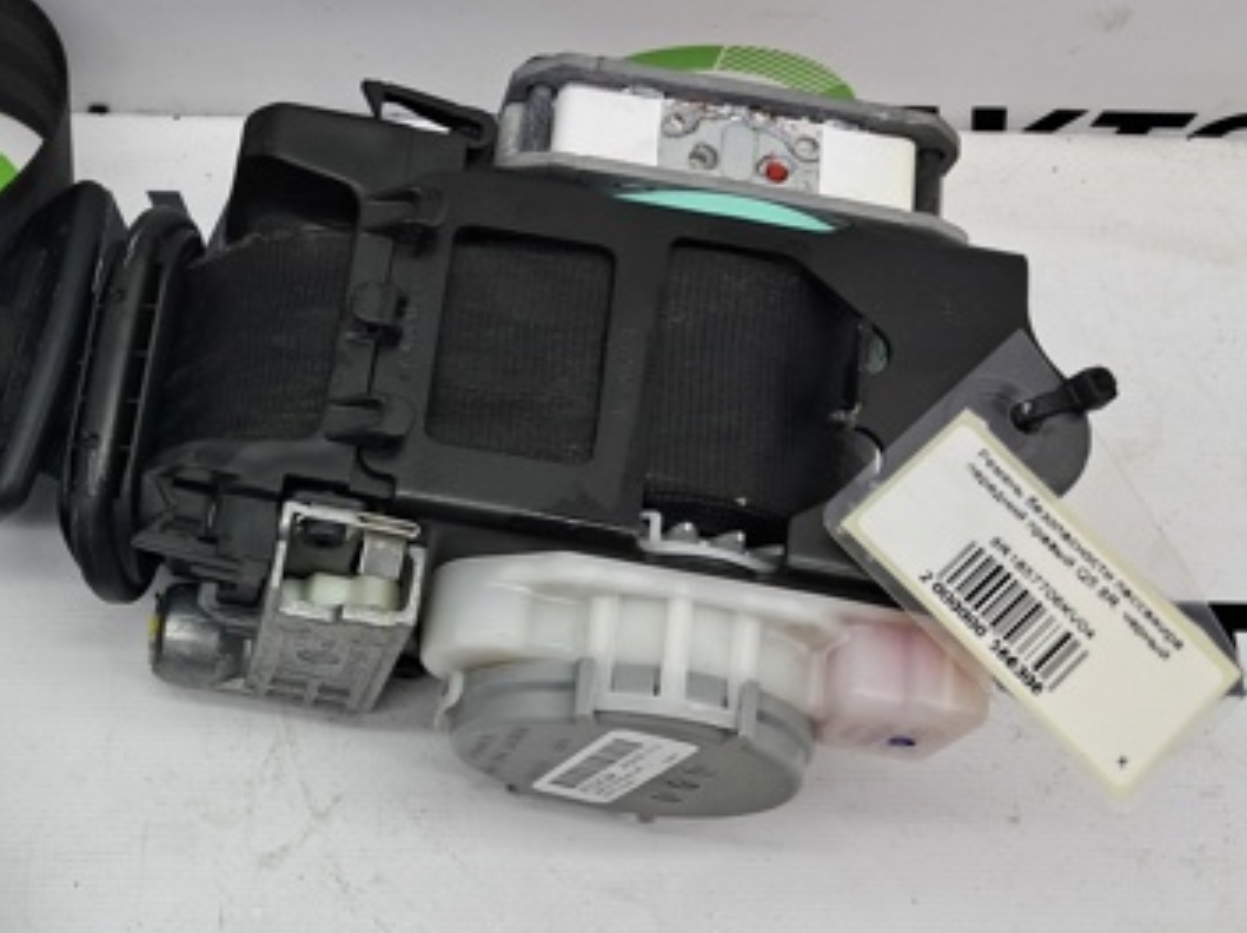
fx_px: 1763
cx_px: 120
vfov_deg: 29.4
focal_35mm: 49
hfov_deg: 36.5
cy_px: 638
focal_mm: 4
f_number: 1.8
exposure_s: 1/60
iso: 50
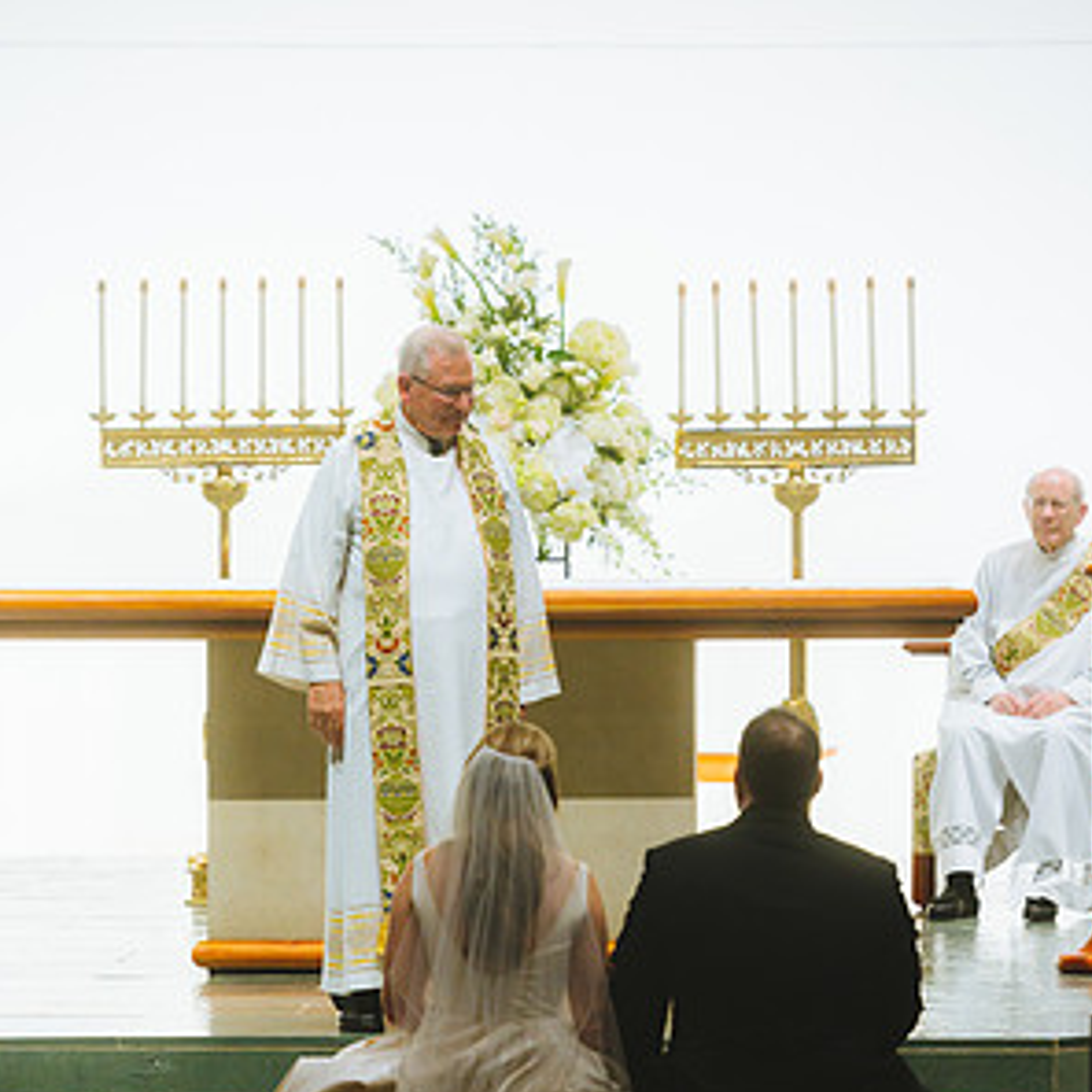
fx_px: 7602
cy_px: 764
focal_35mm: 213
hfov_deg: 8.2
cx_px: 548
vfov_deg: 8.2
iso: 2500
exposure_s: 1/250
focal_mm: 165
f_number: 2.8
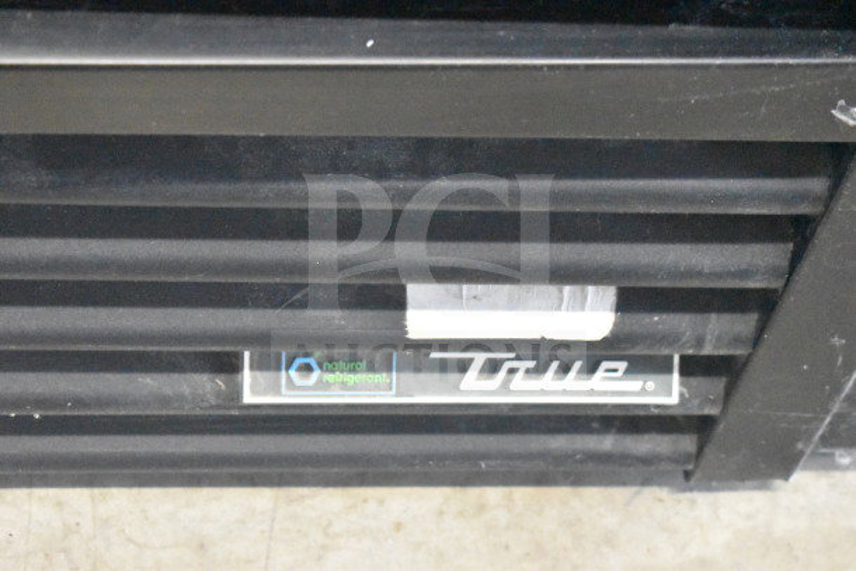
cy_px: 286
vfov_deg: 16.6
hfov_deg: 24.6
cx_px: 428
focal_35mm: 82
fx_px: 1962
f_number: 5.6
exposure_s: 1/100
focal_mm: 55
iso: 25600
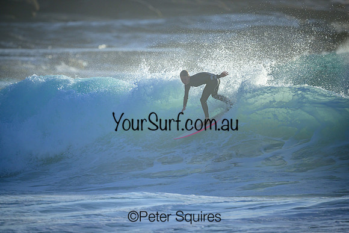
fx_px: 7757
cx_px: 174
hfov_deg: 2.6
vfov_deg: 1.7
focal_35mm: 800
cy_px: 116
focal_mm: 800
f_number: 6.3
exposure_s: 1/2500
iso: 360
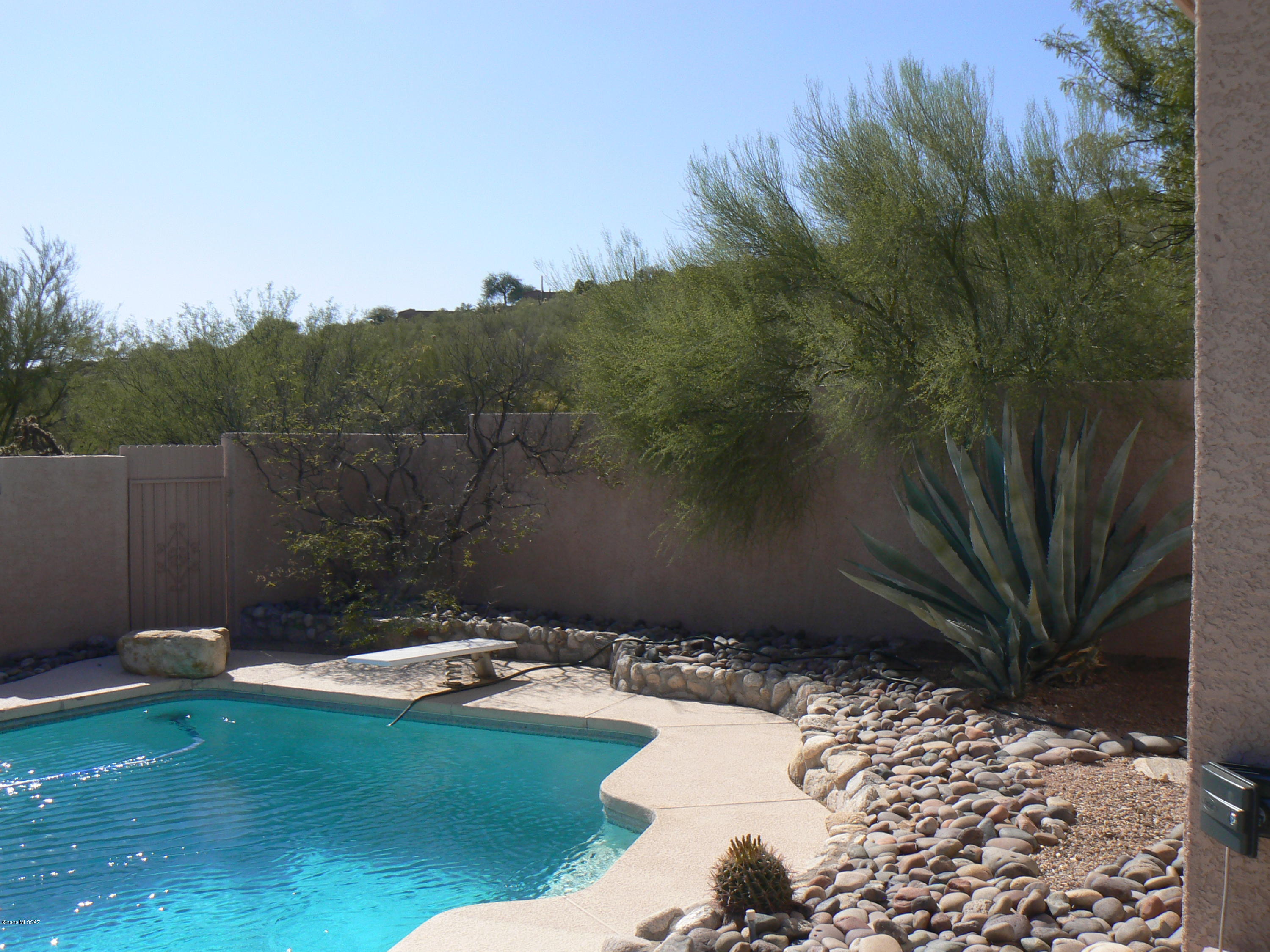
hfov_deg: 51.4
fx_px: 1321
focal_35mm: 36
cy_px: 476
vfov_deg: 39.7
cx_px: 635
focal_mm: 6
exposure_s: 1/400
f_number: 7.1
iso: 80
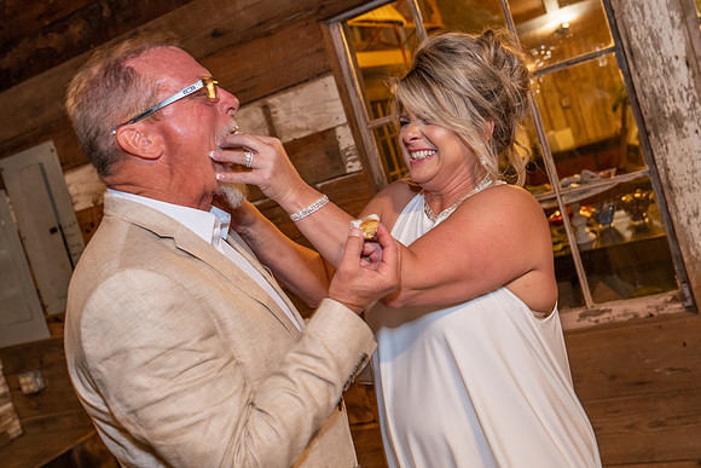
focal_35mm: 39
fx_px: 763
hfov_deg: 49.3
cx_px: 365
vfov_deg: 34.0
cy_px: 190
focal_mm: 33
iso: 1600
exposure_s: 1/60
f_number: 4.5
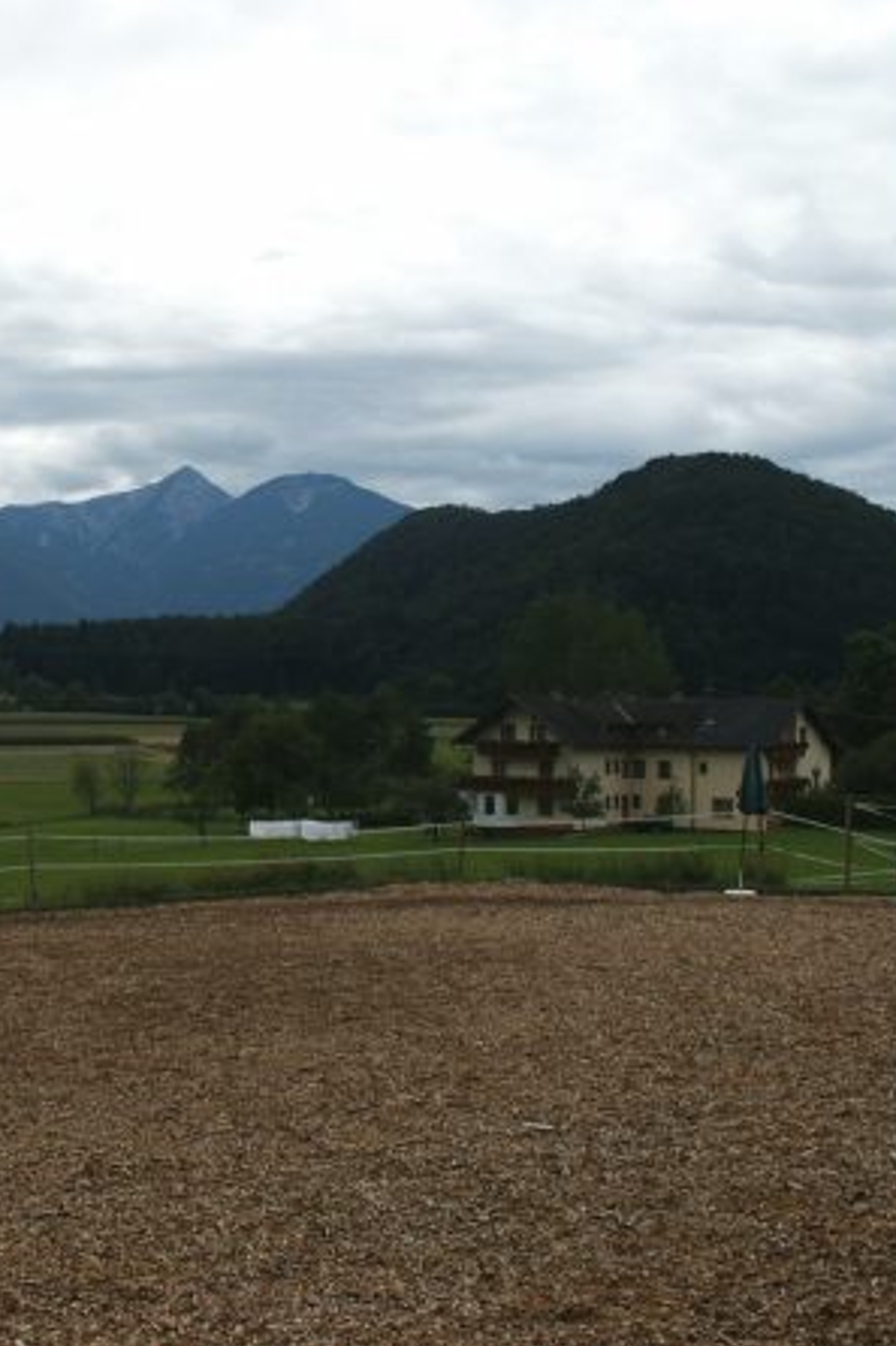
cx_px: 103
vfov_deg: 40.4
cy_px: 670
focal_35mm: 49
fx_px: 1831
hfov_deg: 26.6
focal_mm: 7.18
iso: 64
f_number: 6.7
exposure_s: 1/350
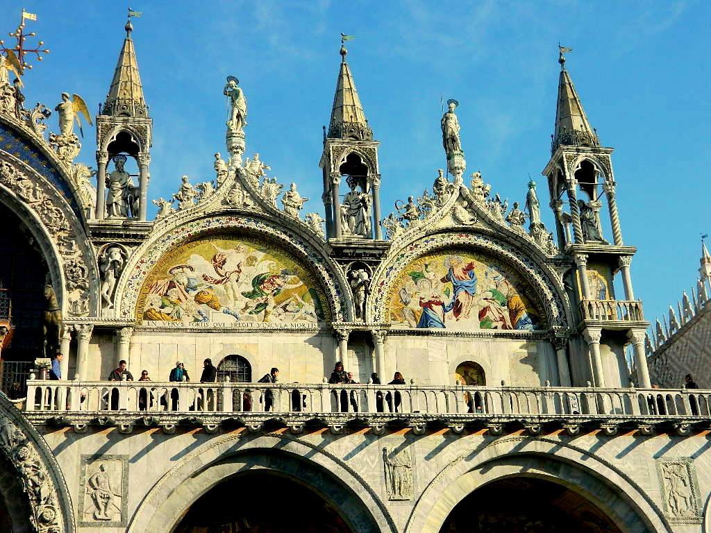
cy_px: 266
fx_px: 1171
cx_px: 356
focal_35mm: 57
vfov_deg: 25.7
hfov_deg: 33.8
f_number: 3.8
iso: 80
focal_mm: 10.2
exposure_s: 1/800
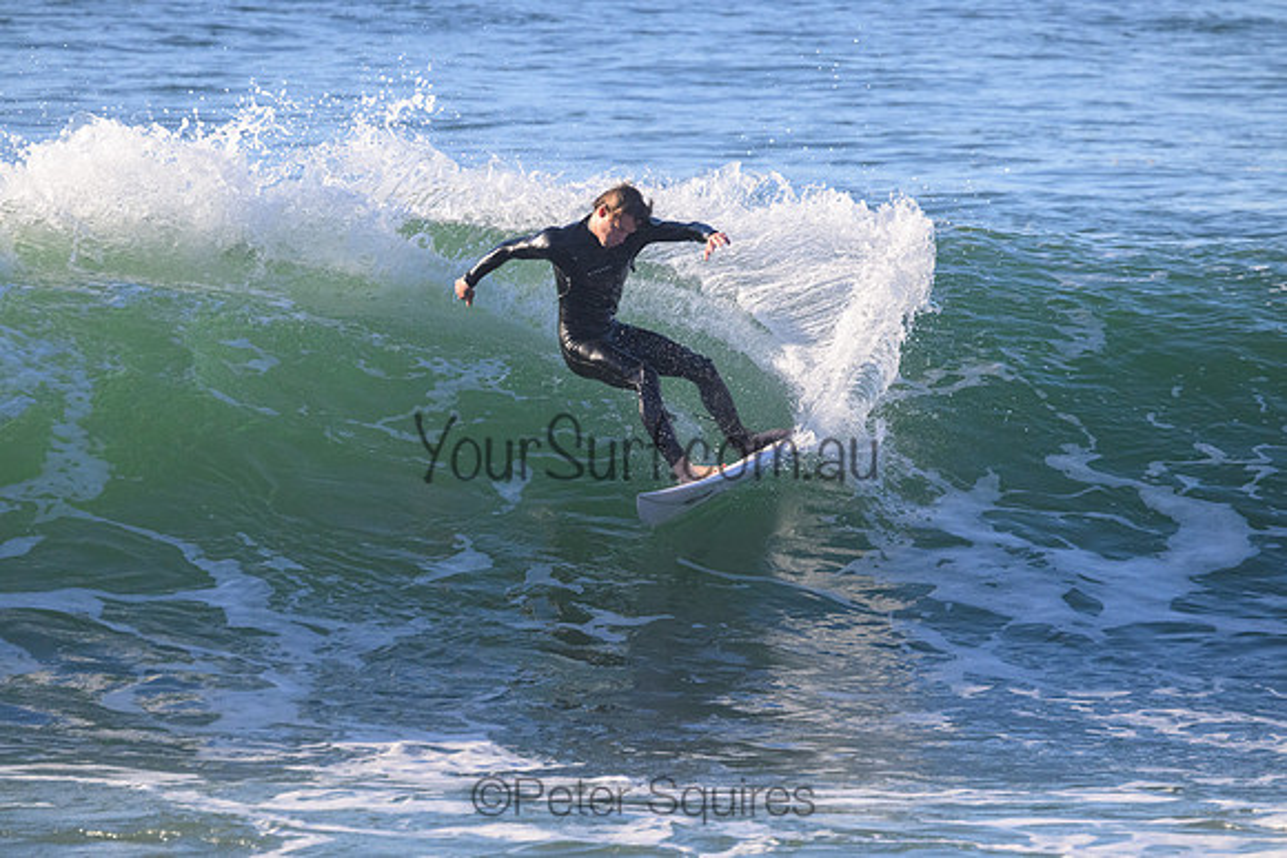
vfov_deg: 2.2
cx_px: 644
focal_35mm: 620
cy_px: 429
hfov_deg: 3.3
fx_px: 22169
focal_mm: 620
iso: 3200
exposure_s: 1/2000
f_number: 11
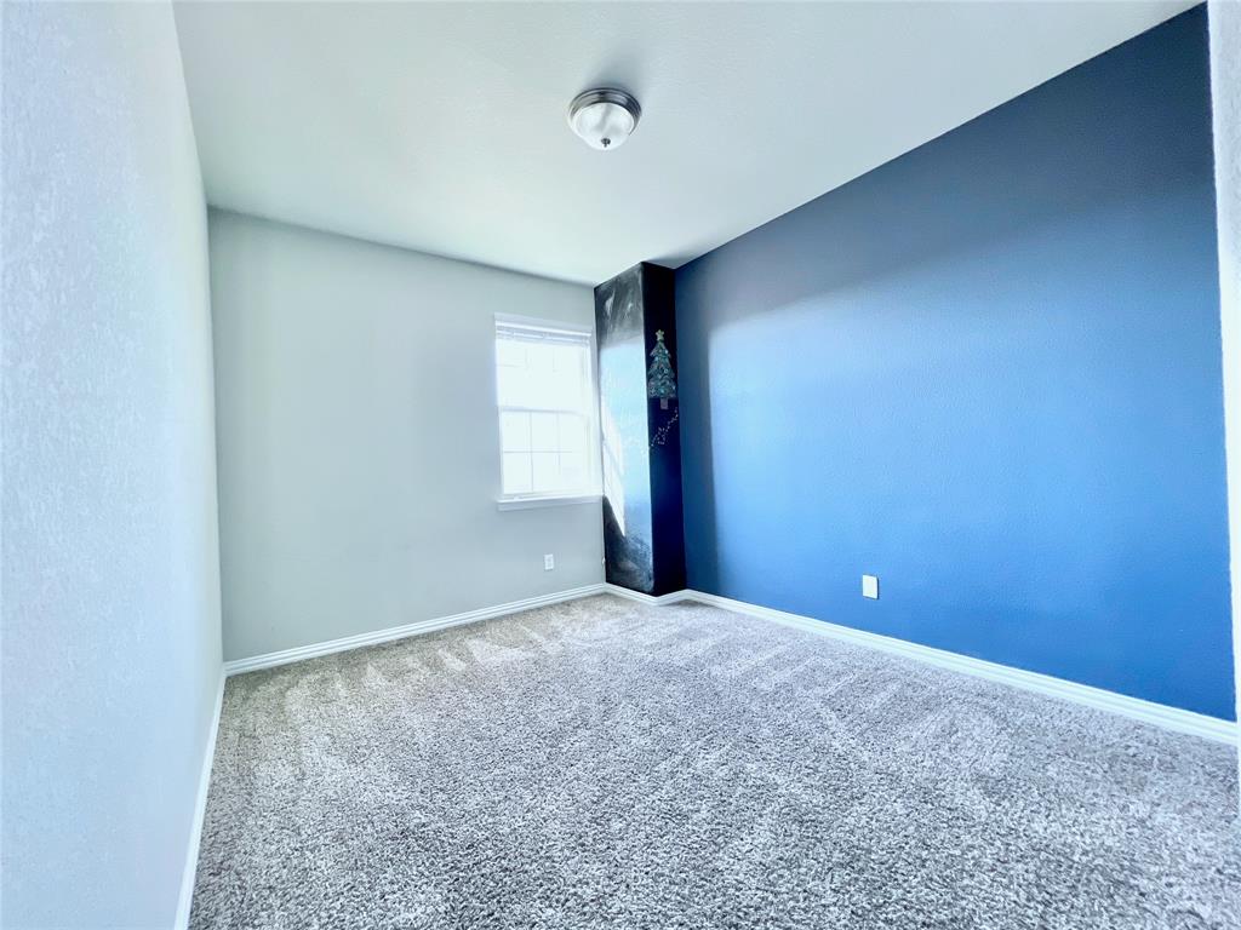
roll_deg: +2.7
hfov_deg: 106.2
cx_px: 620
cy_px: 465
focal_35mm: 13
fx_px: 466
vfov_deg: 89.9
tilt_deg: -0.5
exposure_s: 1/60
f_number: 1.8
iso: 160
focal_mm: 1.57
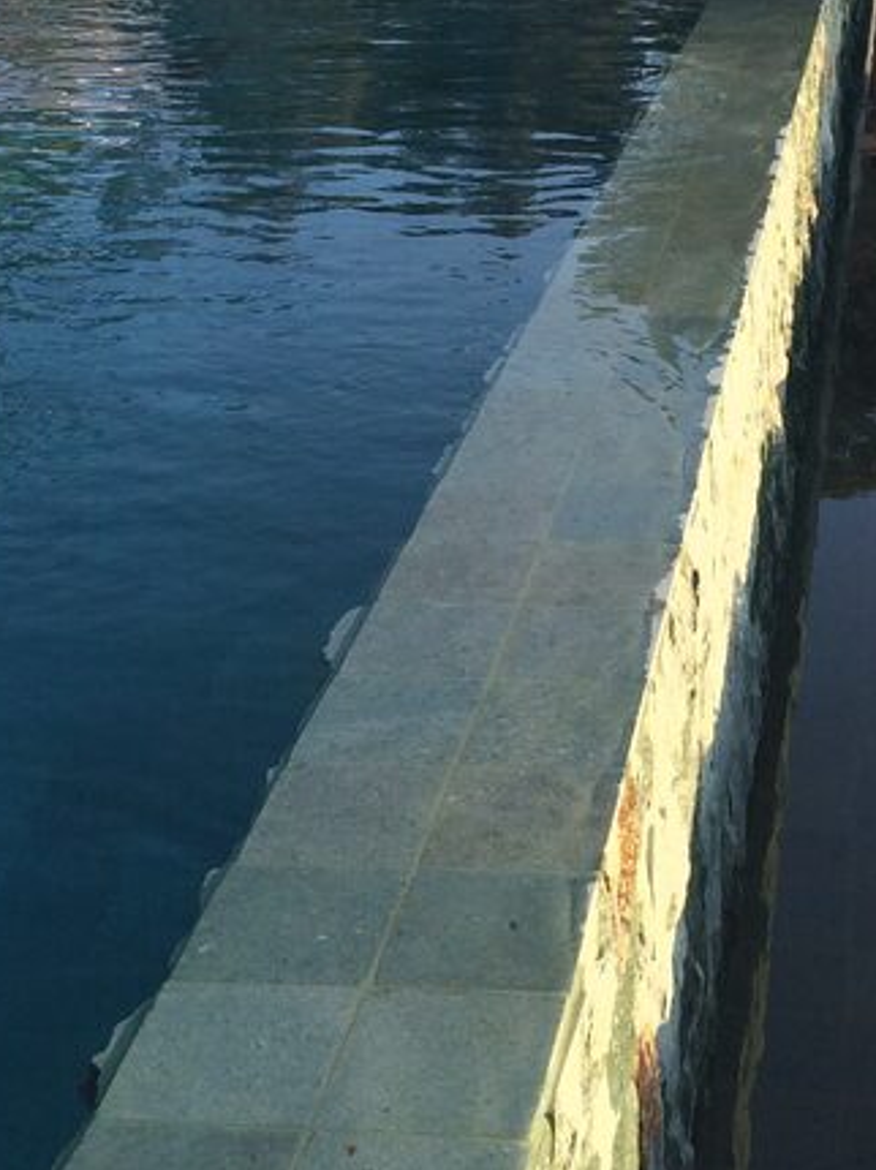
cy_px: 254
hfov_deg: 20.4
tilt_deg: -15.7
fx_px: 2432
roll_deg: +1.0
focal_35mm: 72
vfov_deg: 26.6
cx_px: 574
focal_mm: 4.15
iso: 32
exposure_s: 1/586
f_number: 2.2
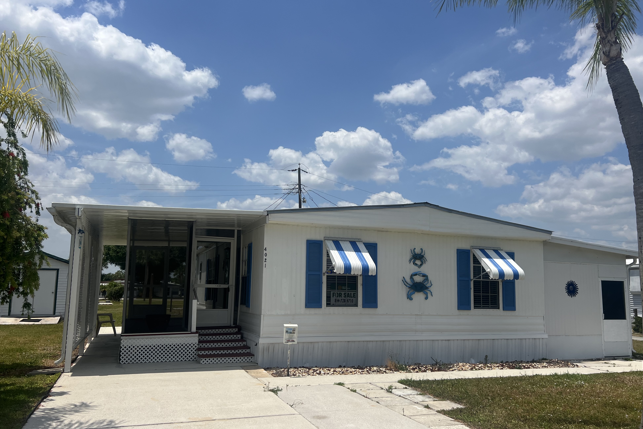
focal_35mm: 28
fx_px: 500
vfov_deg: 46.4
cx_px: 328
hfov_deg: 65.5
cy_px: 226
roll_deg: -1.0
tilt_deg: +7.2
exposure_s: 1/10309
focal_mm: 5.7
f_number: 1.5
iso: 50
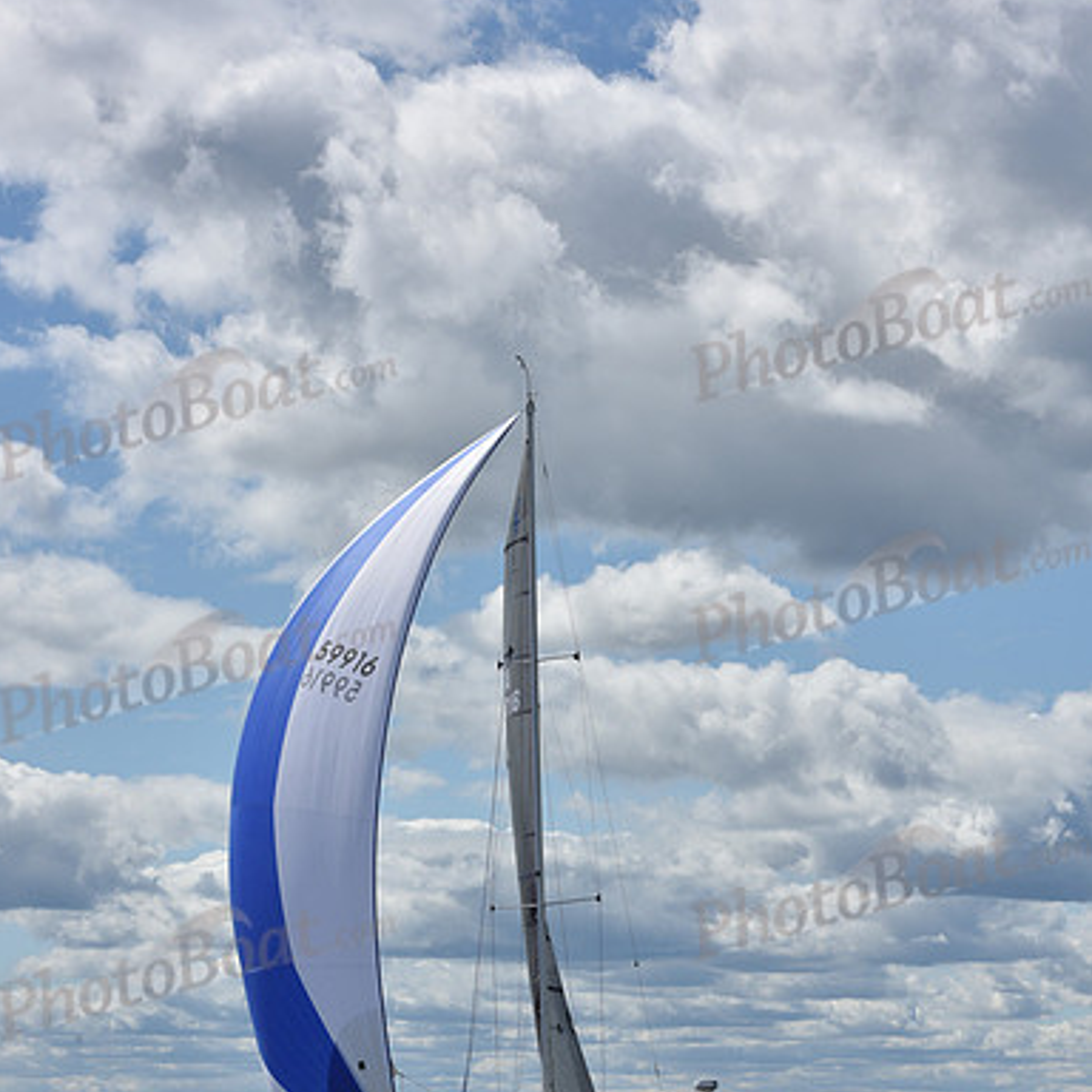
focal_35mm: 122
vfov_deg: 14.3
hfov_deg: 14.3
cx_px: 545
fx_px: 4354
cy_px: 779
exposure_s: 1/800
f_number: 13
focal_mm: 95
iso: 250
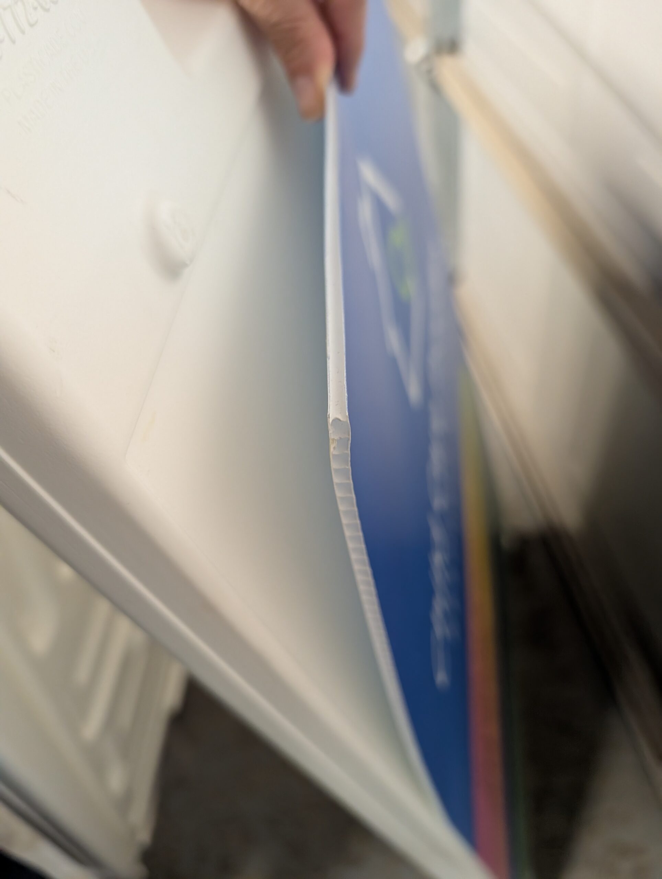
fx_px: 610
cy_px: 440
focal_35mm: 24
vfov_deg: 71.5
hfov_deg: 56.9
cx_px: 331
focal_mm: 6.9
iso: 1165
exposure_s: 1/120
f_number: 1.68
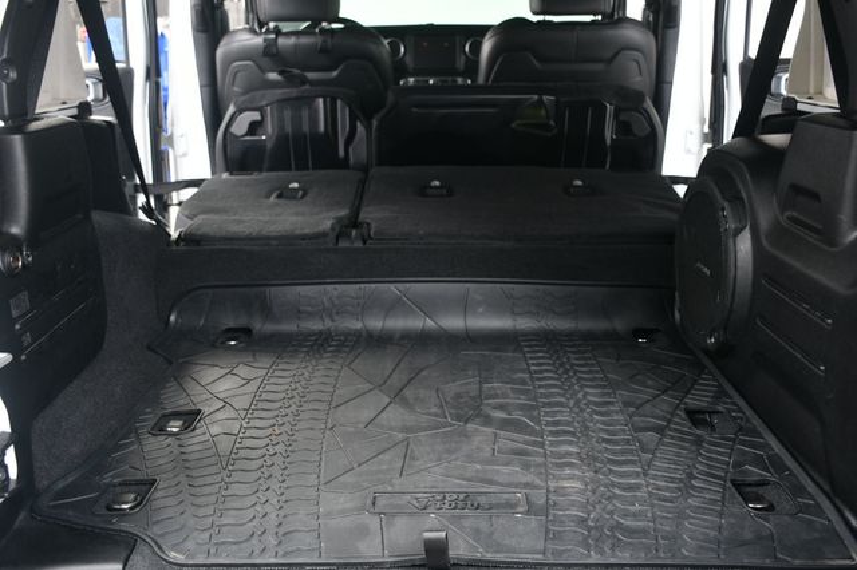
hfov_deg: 55.8
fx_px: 809
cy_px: 285
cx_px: 428
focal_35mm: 34
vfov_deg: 38.8
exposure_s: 1/160
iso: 100
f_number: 3.8
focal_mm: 23
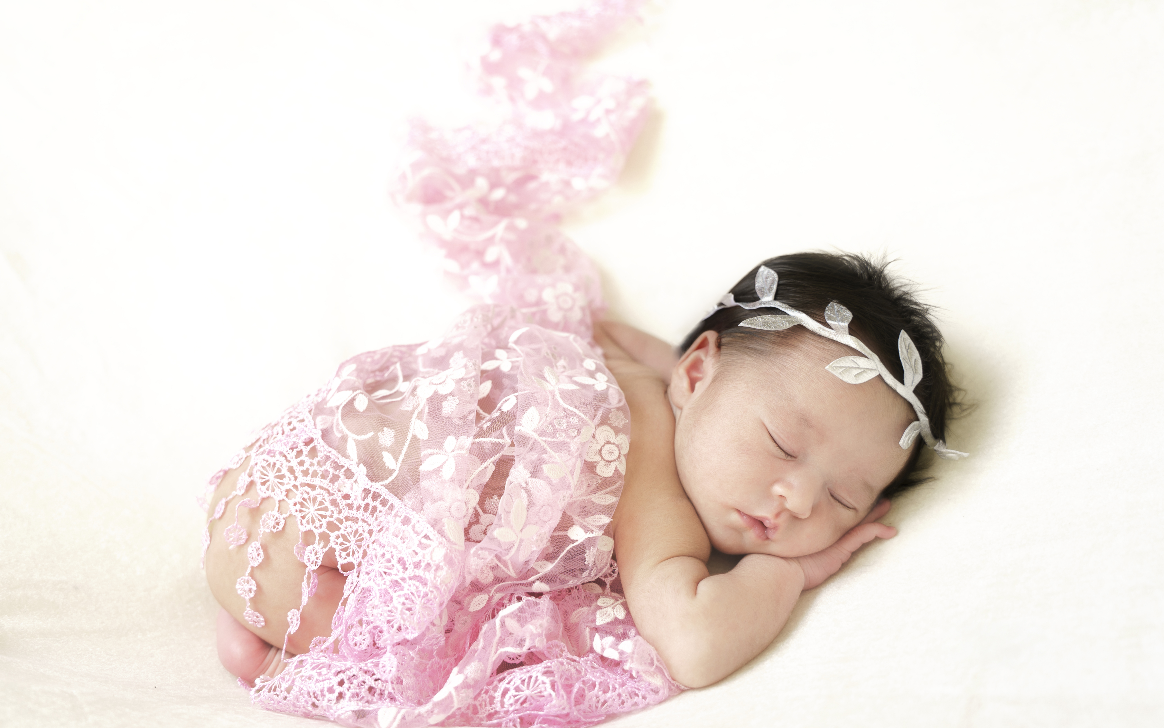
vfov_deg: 35.0
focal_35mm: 36
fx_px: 1155
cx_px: 581
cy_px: 361
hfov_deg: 53.5
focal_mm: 35.4
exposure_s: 1/100
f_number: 3.2
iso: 100
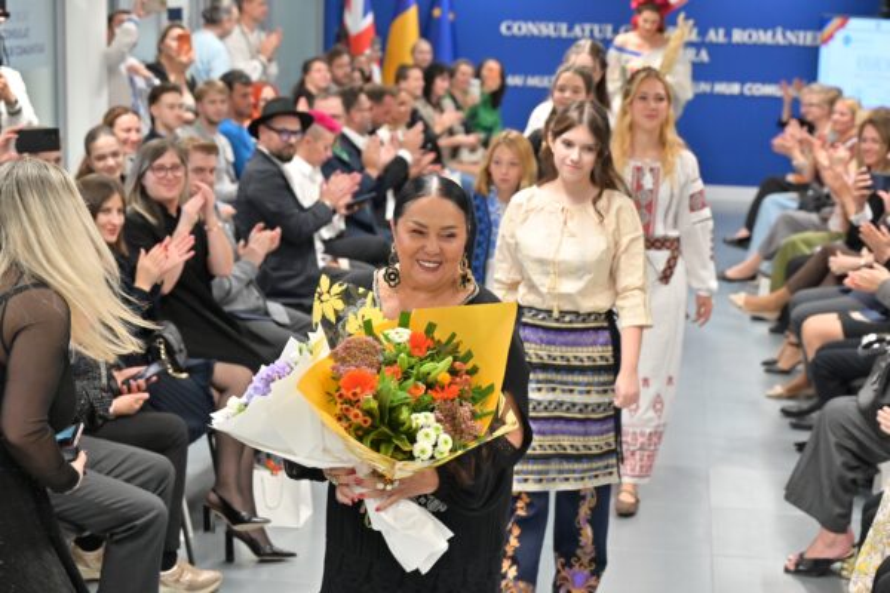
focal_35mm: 76
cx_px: 445
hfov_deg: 26.7
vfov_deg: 17.9
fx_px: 1879
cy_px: 296
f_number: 4.5
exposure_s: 1/250
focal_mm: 76
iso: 5000
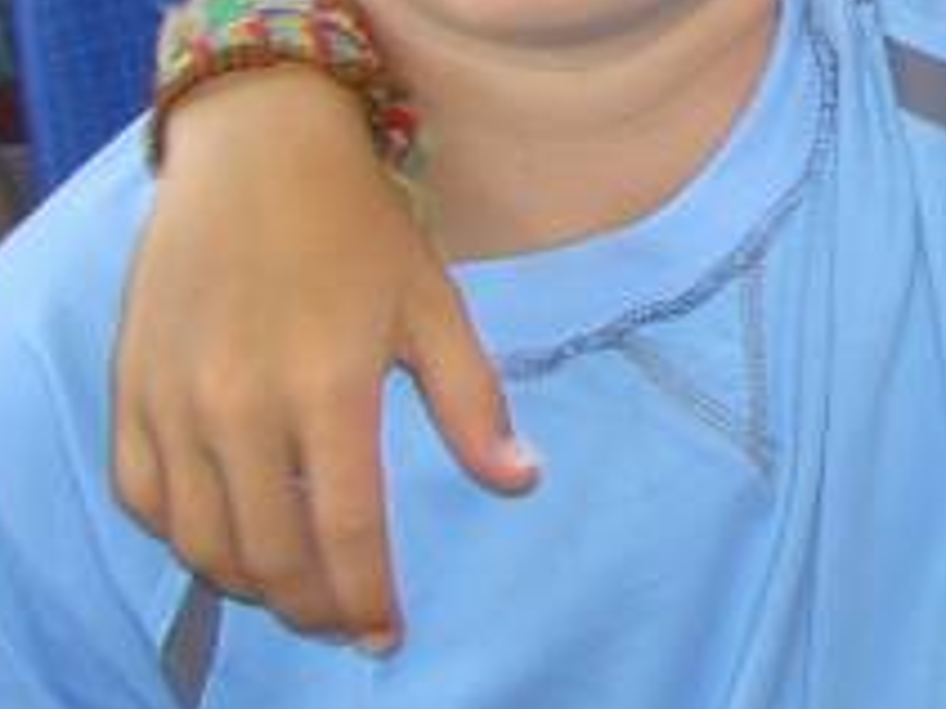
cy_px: -197
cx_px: 1520
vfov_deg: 9.8
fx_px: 4042
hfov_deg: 12.5
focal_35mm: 148
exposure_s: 1/60
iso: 100
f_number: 2.8
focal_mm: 8
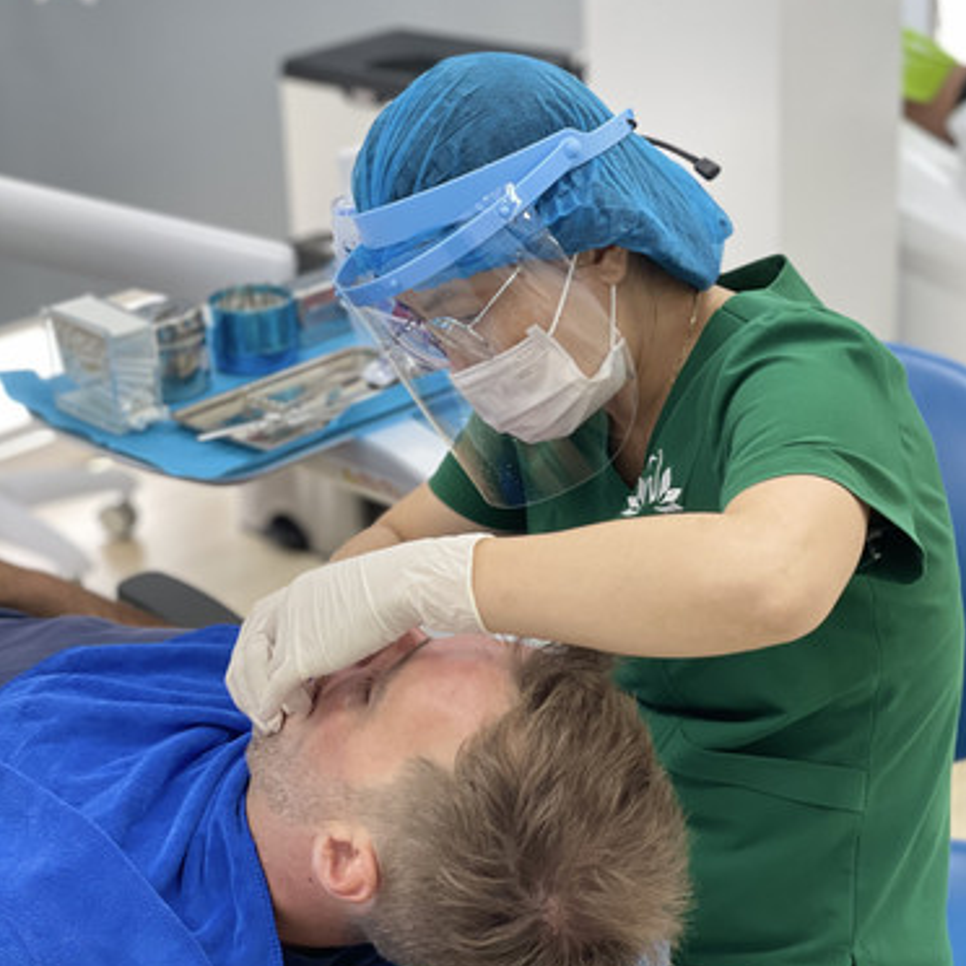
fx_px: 2399
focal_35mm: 76
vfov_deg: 22.7
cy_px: 551
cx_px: 484
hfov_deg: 22.8
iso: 125
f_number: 2.2
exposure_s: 1/100
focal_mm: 7.5
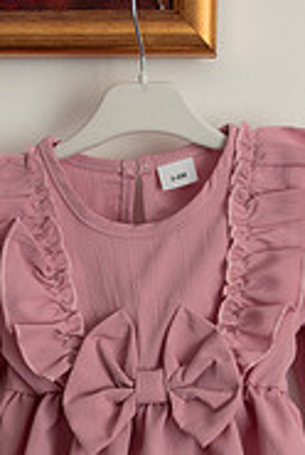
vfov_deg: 23.6
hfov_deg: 16.1
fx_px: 1076
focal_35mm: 85
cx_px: 123
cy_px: 349
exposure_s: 1/200
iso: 1250
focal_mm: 35
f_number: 2.5
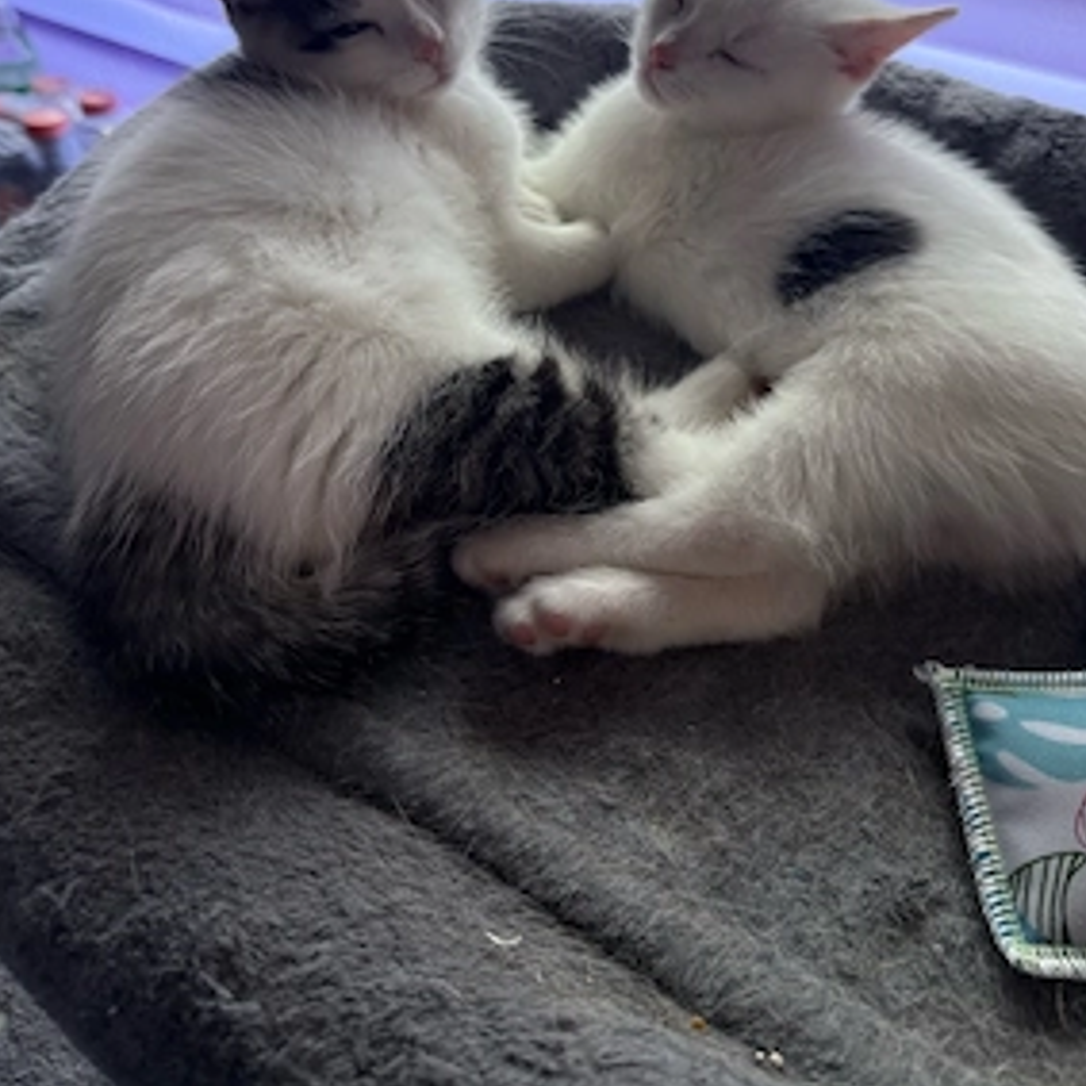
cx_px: 560
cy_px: 361
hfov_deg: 54.0
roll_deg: -4.7
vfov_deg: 53.0
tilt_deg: -35.6
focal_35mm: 30
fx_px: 1065
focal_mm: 6.76
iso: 160
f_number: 1.78
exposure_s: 1/126
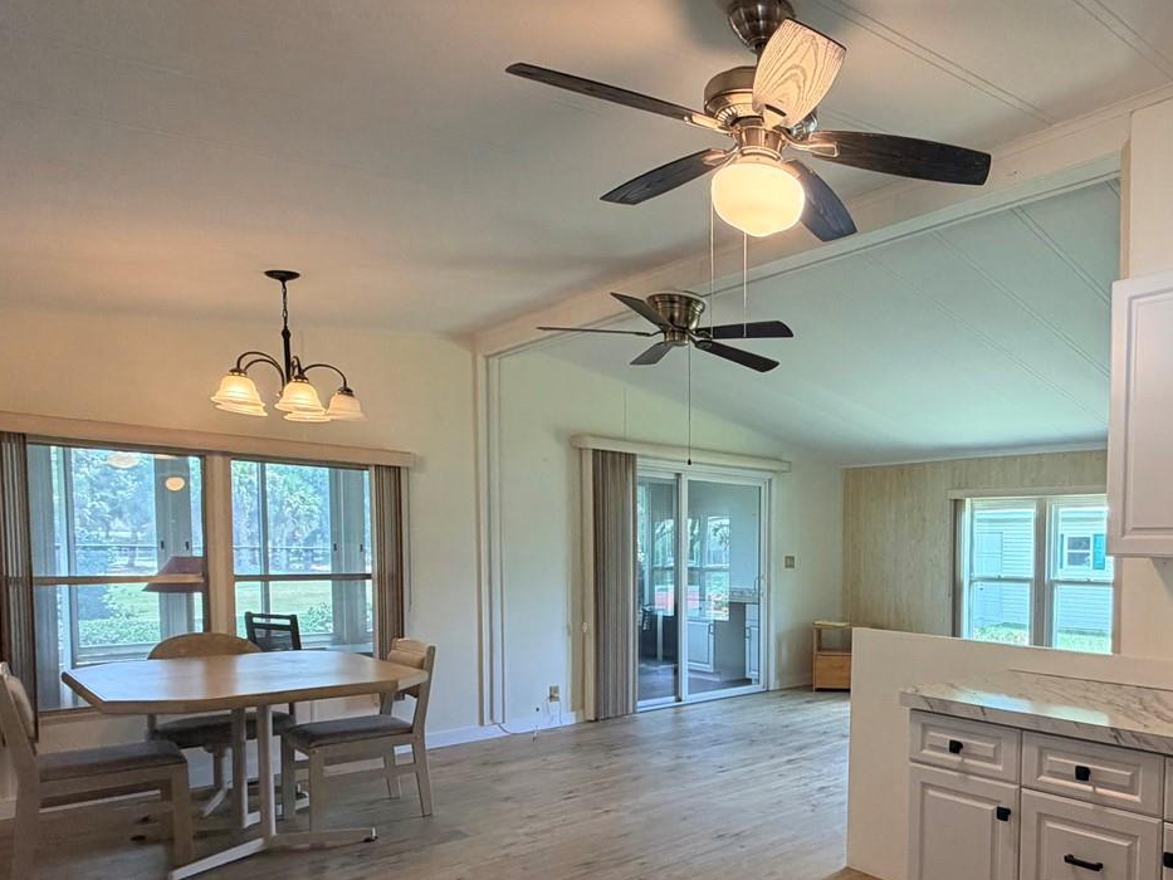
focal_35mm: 24
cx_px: 913
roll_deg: -0.5
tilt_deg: -2.7
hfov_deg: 66.0
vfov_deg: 55.5
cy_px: 592
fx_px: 813
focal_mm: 2.22
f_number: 2.2
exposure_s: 1/60
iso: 160
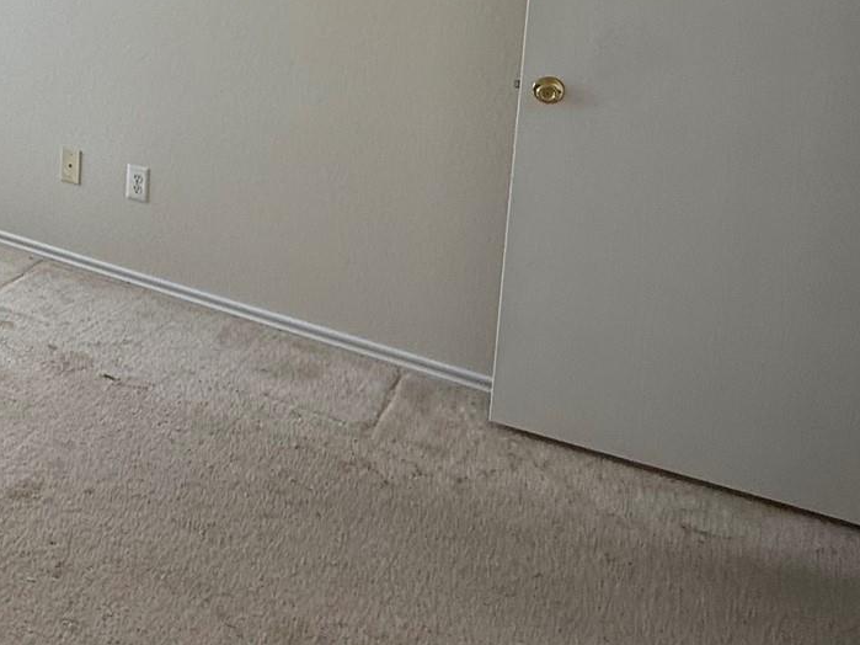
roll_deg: -1.4
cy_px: -33
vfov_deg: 31.8
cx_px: -124
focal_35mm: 41
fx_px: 1018
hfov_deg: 37.1
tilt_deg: -4.3
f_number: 2.2
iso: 50
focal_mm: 2.22
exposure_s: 1/195
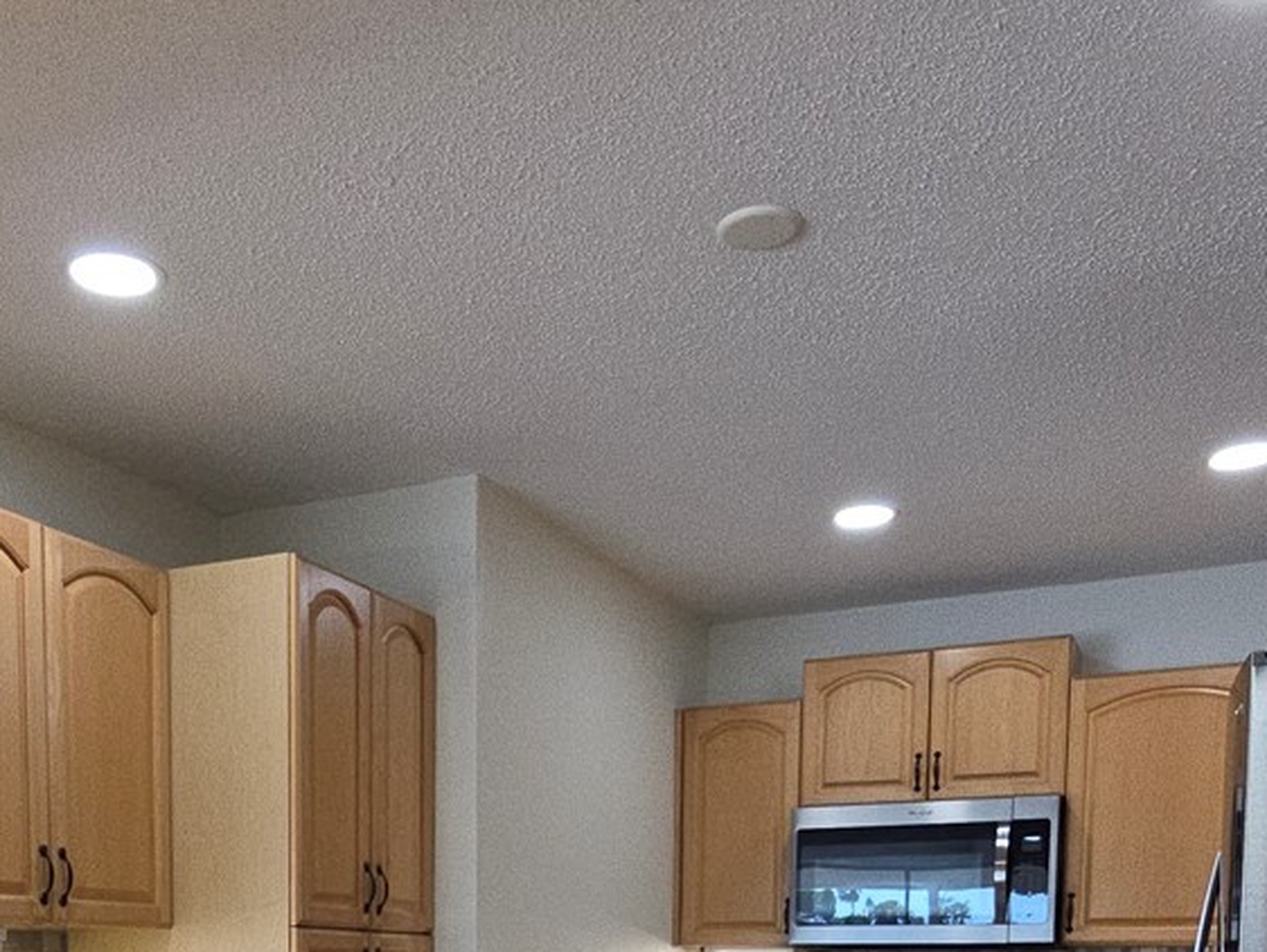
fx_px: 1355
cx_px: 444
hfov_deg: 49.4
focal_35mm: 37
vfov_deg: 33.0
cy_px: 1087
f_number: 2.2
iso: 80
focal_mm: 2.2
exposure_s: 1/120
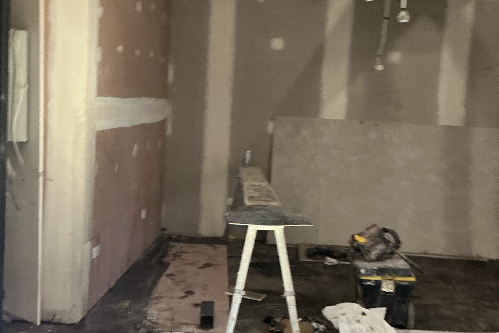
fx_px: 707
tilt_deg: -4.2
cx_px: 258
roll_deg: -3.4
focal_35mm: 51
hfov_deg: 38.9
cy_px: 153
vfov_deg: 26.5
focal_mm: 3
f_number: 1.8
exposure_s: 1/50
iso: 250
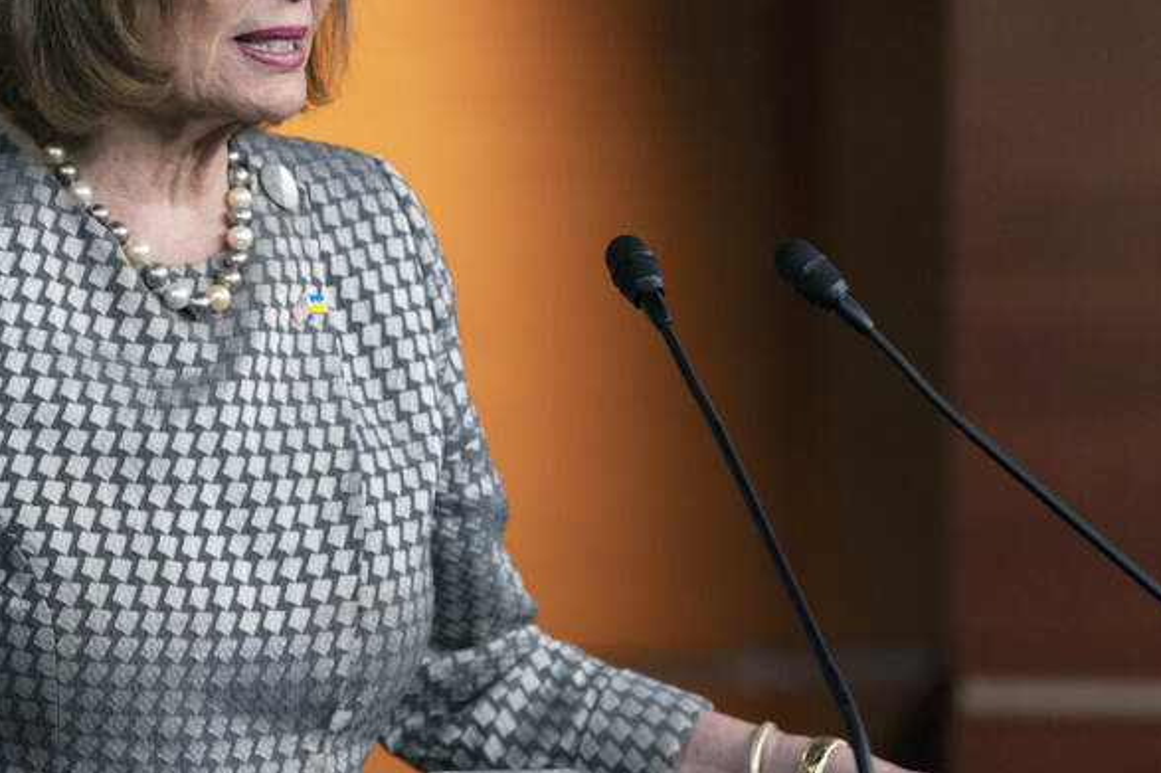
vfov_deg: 4.1
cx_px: 206
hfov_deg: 6.1
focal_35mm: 335
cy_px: 280
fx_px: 10800
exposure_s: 1/400
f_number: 4.5
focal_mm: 192
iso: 3200
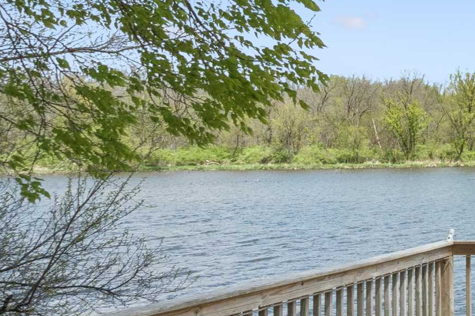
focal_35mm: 56
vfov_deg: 24.1
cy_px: 203
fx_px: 739
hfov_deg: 25.4
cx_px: 737
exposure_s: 1/640
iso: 800
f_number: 18
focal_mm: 16
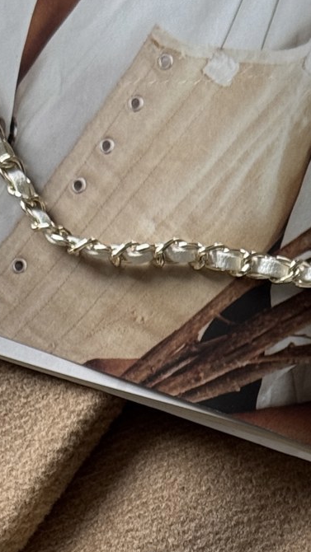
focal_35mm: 156
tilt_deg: -81.8
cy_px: 802
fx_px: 2286
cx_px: 336
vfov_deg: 13.1
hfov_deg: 7.7
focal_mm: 6.76
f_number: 1.78
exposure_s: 1/121
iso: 80
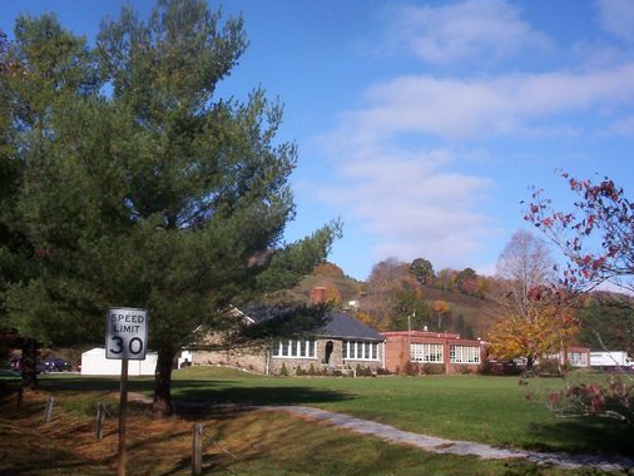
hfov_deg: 45.8
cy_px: 239
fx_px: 751
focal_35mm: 41
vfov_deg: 35.2
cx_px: 316
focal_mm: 6
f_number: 8
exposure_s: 1/257
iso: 100
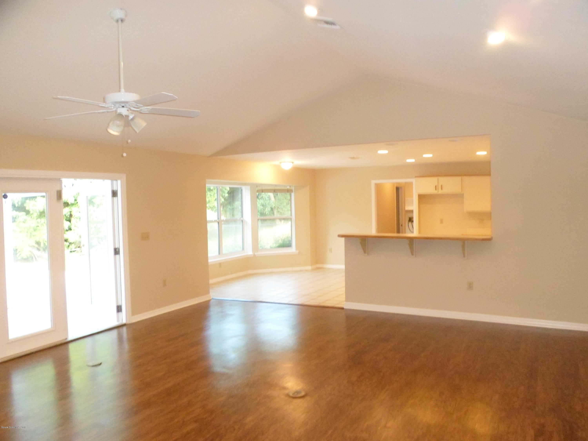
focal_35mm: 27
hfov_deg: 65.3
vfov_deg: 51.4
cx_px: 294
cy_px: 220
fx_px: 459
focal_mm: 4.9
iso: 480
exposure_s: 1/30
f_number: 3.3
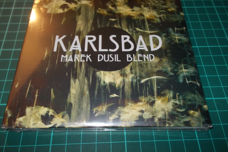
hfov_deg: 60.3
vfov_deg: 42.3
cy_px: 71
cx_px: 116
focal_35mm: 31
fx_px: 196
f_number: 3.3
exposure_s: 1/30
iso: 200
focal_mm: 4.1
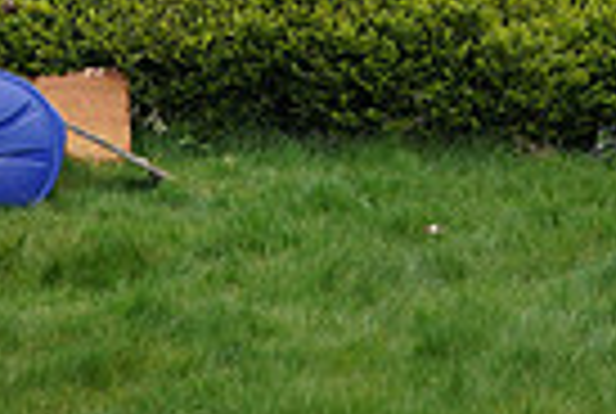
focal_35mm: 211
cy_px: -290
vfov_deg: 6.4
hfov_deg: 9.7
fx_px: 3618
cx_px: 396
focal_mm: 50
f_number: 7.1
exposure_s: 1/500
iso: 500
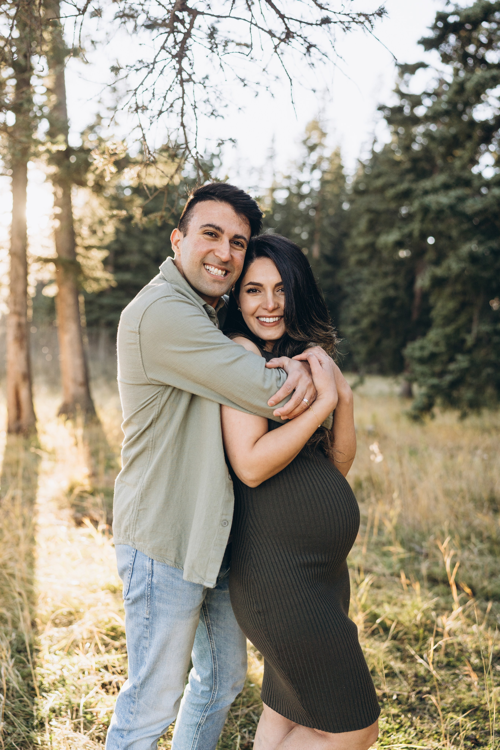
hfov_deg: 37.9
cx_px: 250
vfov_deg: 54.4
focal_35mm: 35
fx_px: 729
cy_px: 375
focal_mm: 35
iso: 250
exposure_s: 1/1250
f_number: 2
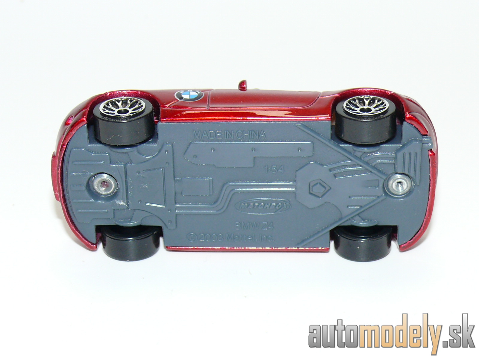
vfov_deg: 14.4
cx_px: 240
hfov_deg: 19.1
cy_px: 180
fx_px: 1425
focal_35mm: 103
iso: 100
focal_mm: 13.6
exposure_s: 1/30
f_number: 4
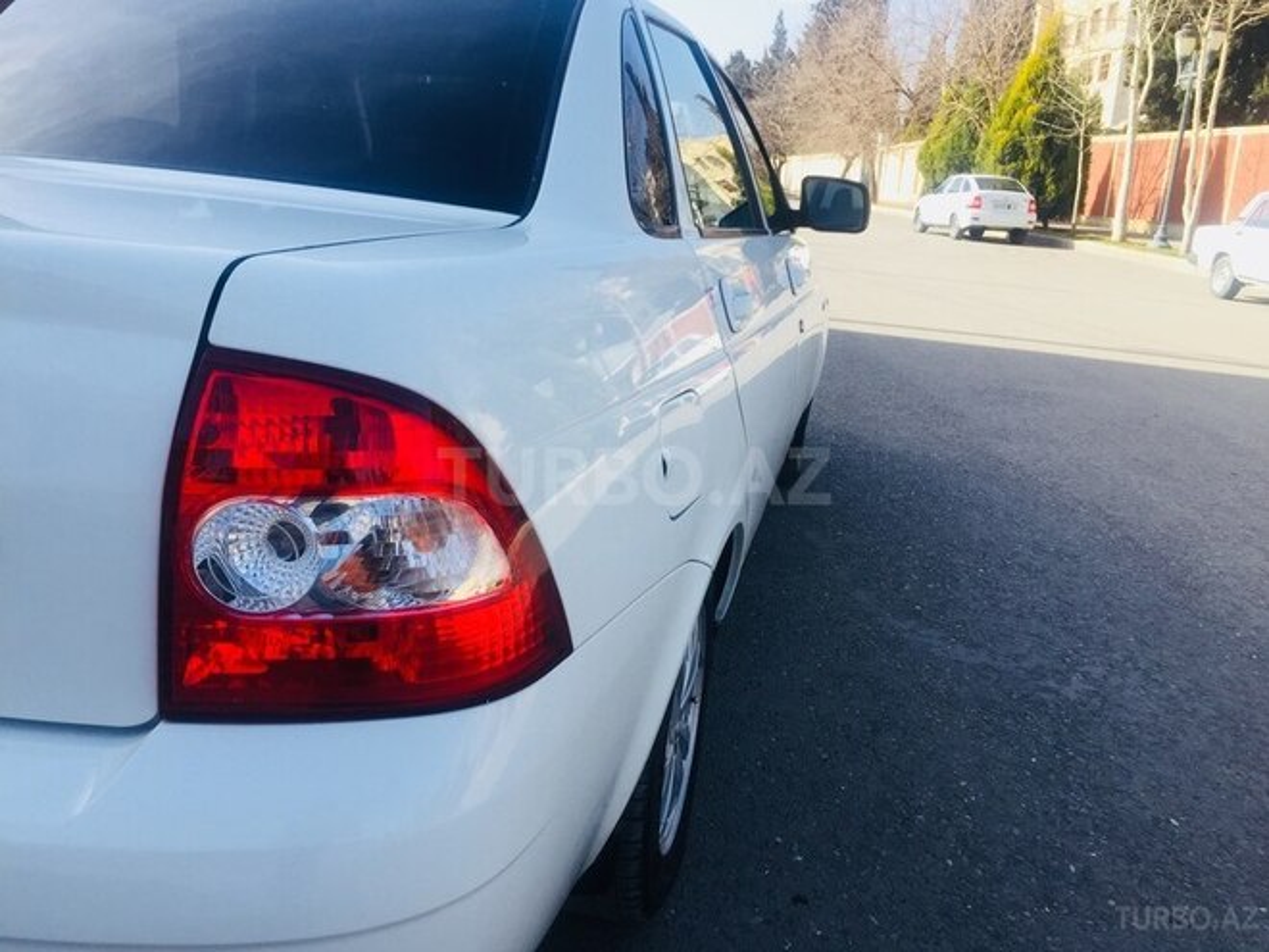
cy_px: 476
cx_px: 634
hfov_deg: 61.7
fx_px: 1063
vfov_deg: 48.2
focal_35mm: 29
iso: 32
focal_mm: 4.15
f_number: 2.2
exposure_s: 1/760
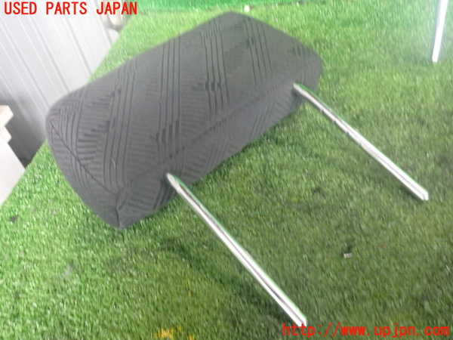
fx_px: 393
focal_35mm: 30
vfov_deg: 46.8
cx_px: 226
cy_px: 170
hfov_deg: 60.0
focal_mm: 5.4
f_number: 2.3
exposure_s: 1/30
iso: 500
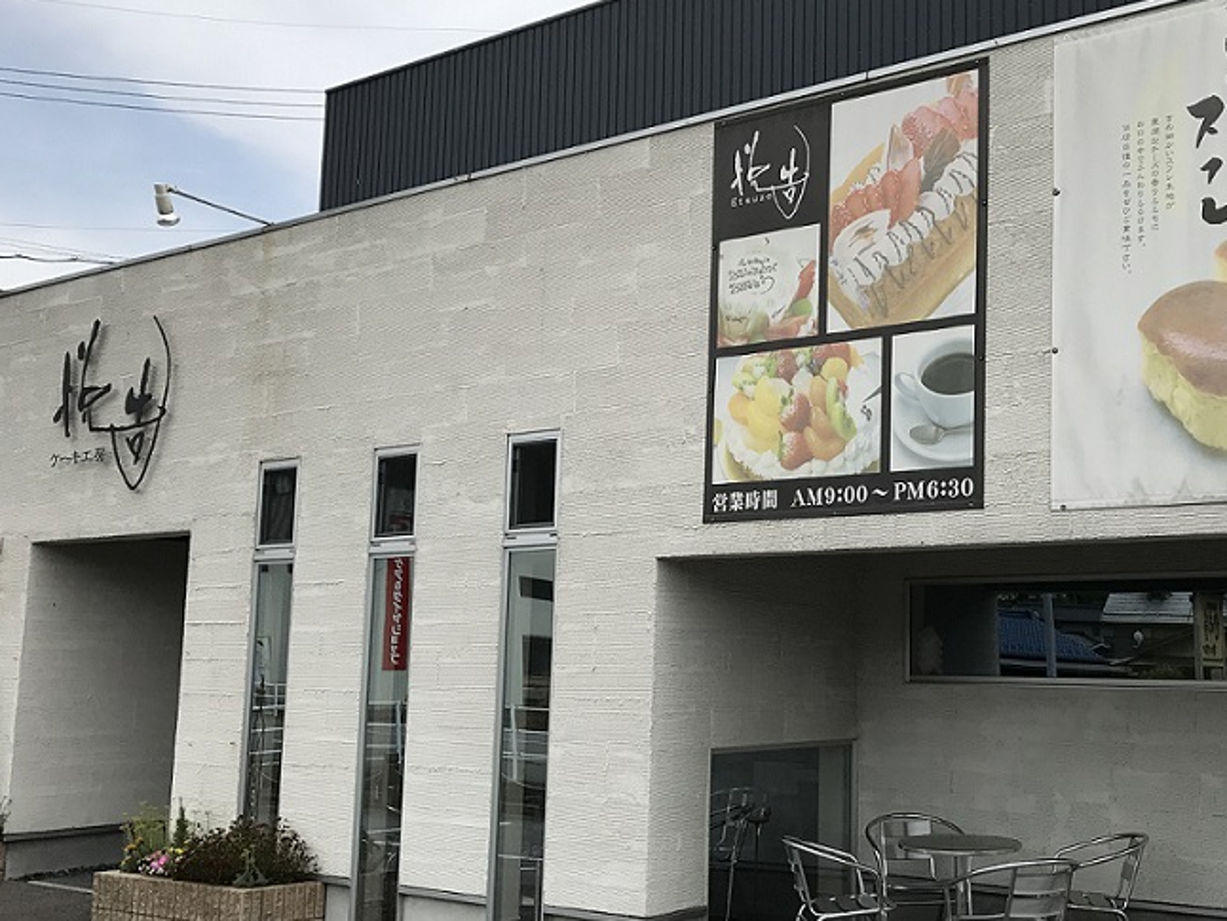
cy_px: 510
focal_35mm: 39
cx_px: 845
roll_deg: -0.2
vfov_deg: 36.8
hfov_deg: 46.9
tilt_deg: +5.9
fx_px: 1383
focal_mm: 3.99
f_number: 1.8
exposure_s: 1/2660
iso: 20
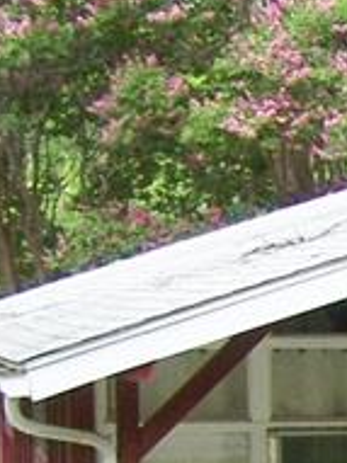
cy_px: 621
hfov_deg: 6.8
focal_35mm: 204
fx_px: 2730
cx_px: 872
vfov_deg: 9.5
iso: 80
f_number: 2.8
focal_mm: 6.3
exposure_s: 1/250
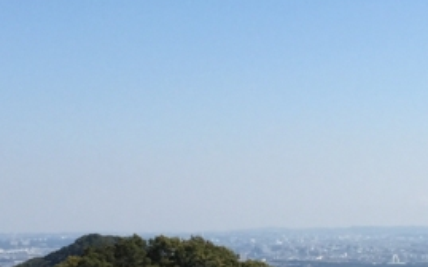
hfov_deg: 17.8
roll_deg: +1.0
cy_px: 221
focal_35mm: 117
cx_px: 242
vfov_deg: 11.1
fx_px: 1364
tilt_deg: -0.5
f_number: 2.2
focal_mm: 4.15
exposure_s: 1/1980
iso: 32
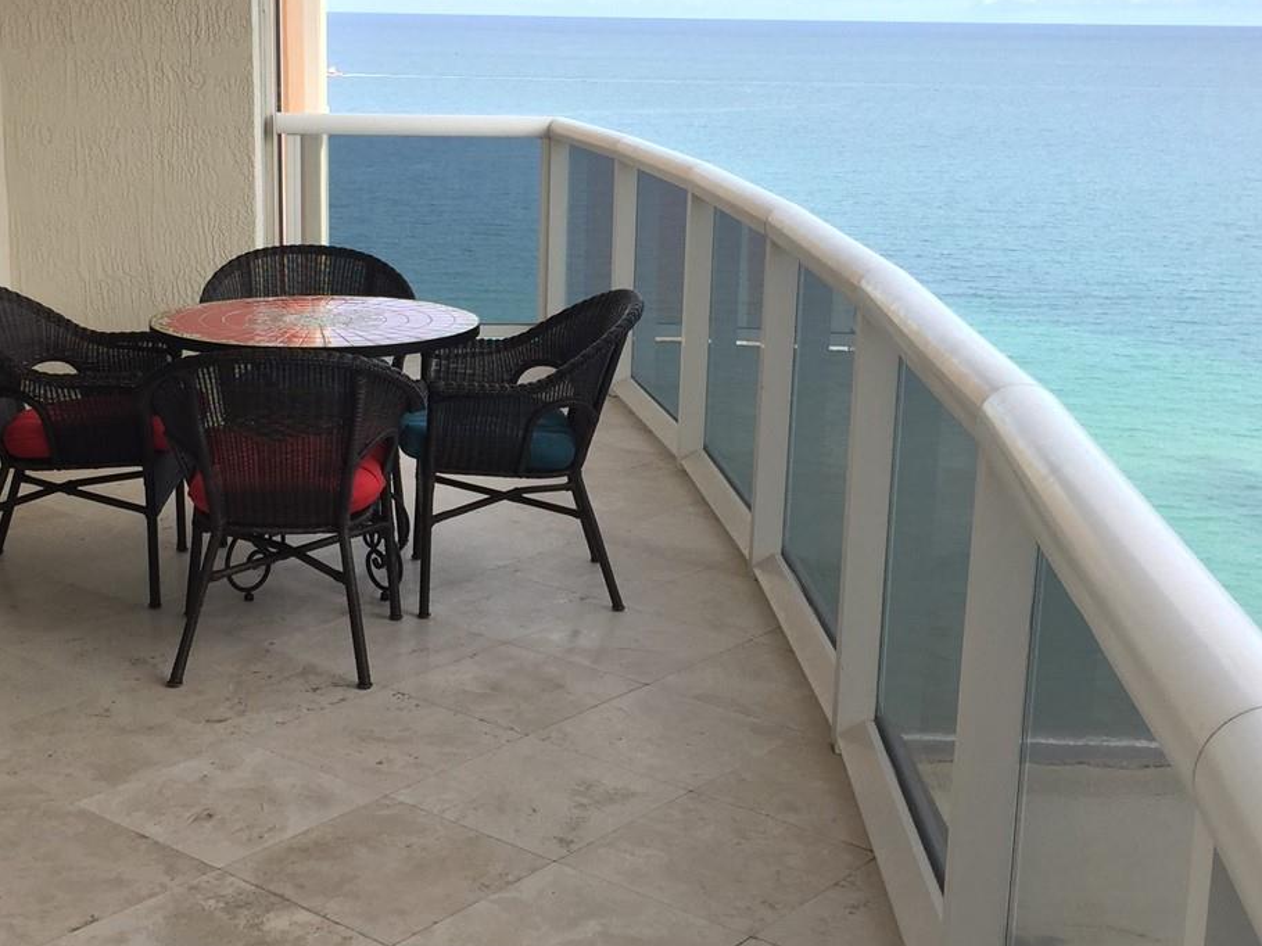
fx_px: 1859
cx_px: 531
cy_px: 415
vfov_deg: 28.5
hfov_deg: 37.4
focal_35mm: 51
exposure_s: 1/476
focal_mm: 4.15
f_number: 2.2
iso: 32
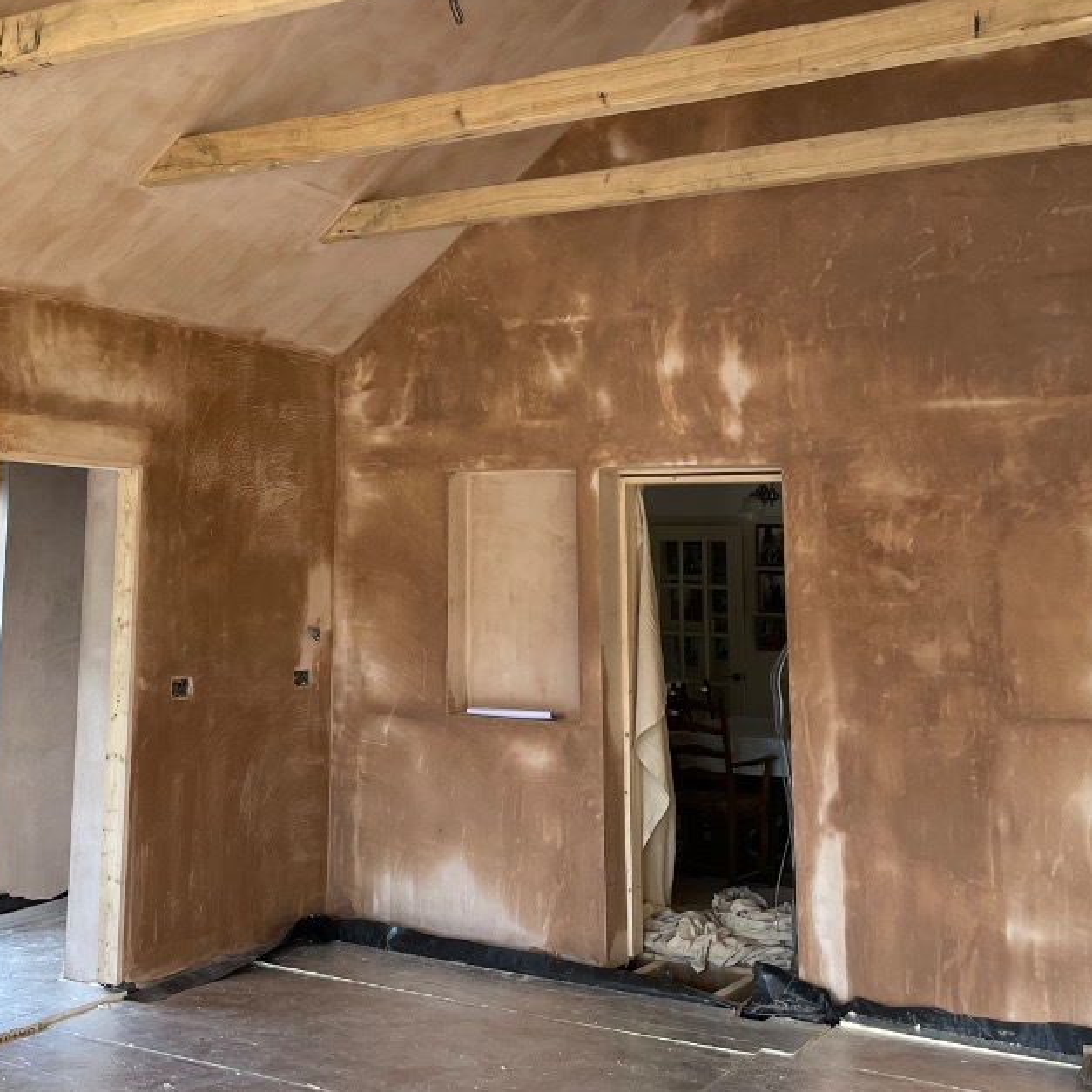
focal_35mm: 44
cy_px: 345
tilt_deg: +8.8
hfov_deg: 37.9
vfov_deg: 37.8
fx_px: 1570
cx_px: 362
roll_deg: -0.5
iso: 64
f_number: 1.6
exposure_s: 1/121
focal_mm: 4.2
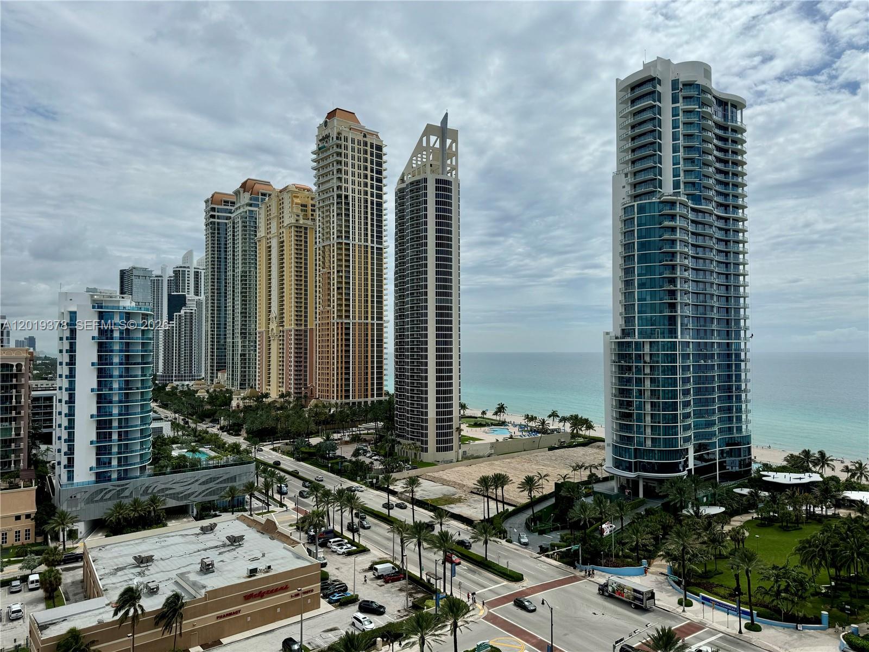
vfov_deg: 56.8
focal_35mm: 24
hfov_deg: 71.6
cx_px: 434
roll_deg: -0.2
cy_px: 326
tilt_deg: +2.1
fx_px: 602
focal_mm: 6.76
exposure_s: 1/12346
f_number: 1.78
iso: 80
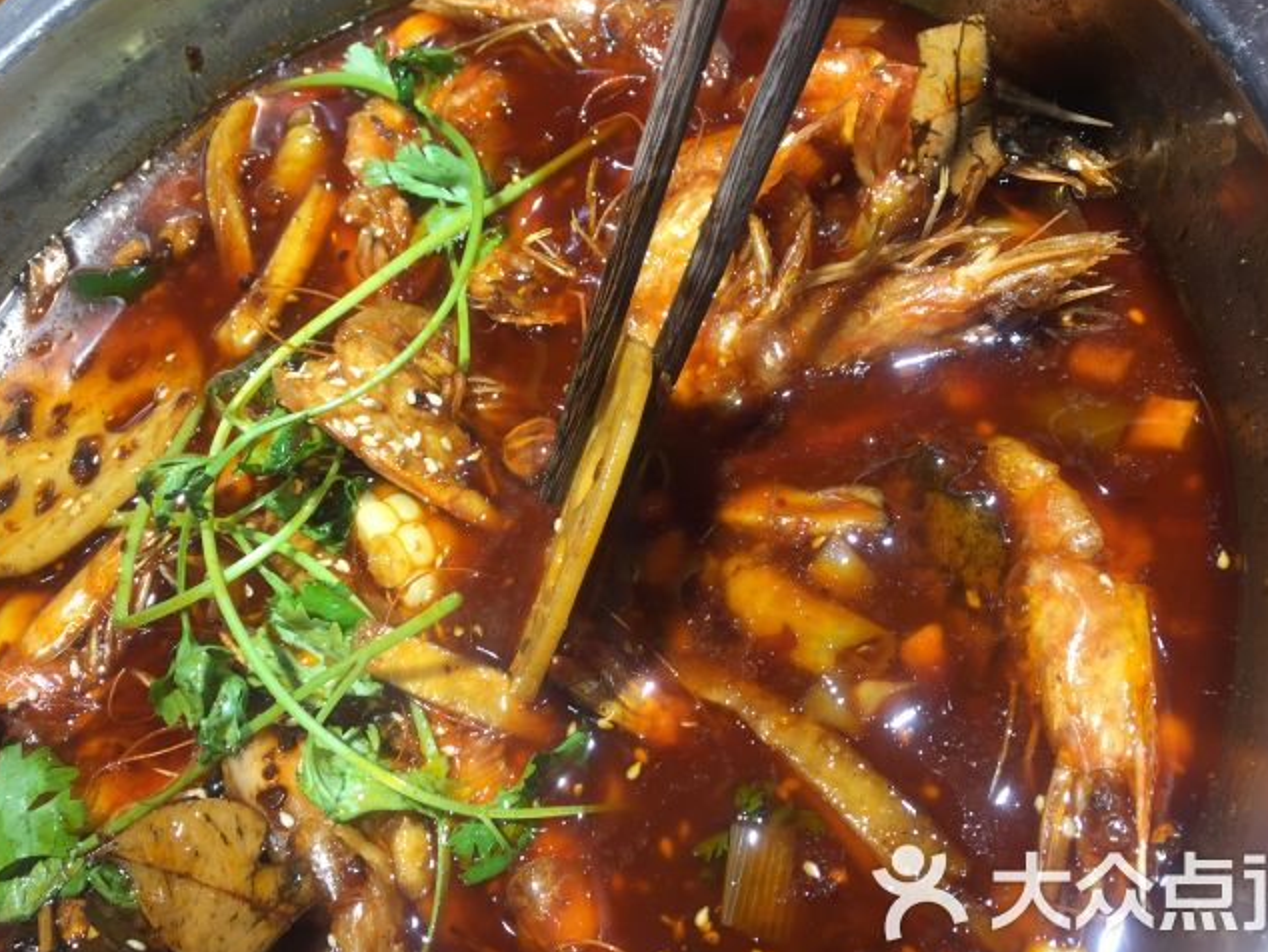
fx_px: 1173
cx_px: 674
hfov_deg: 56.8
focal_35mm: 32
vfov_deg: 44.2
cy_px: 471
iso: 32
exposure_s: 1/100
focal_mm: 4.15
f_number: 2.2
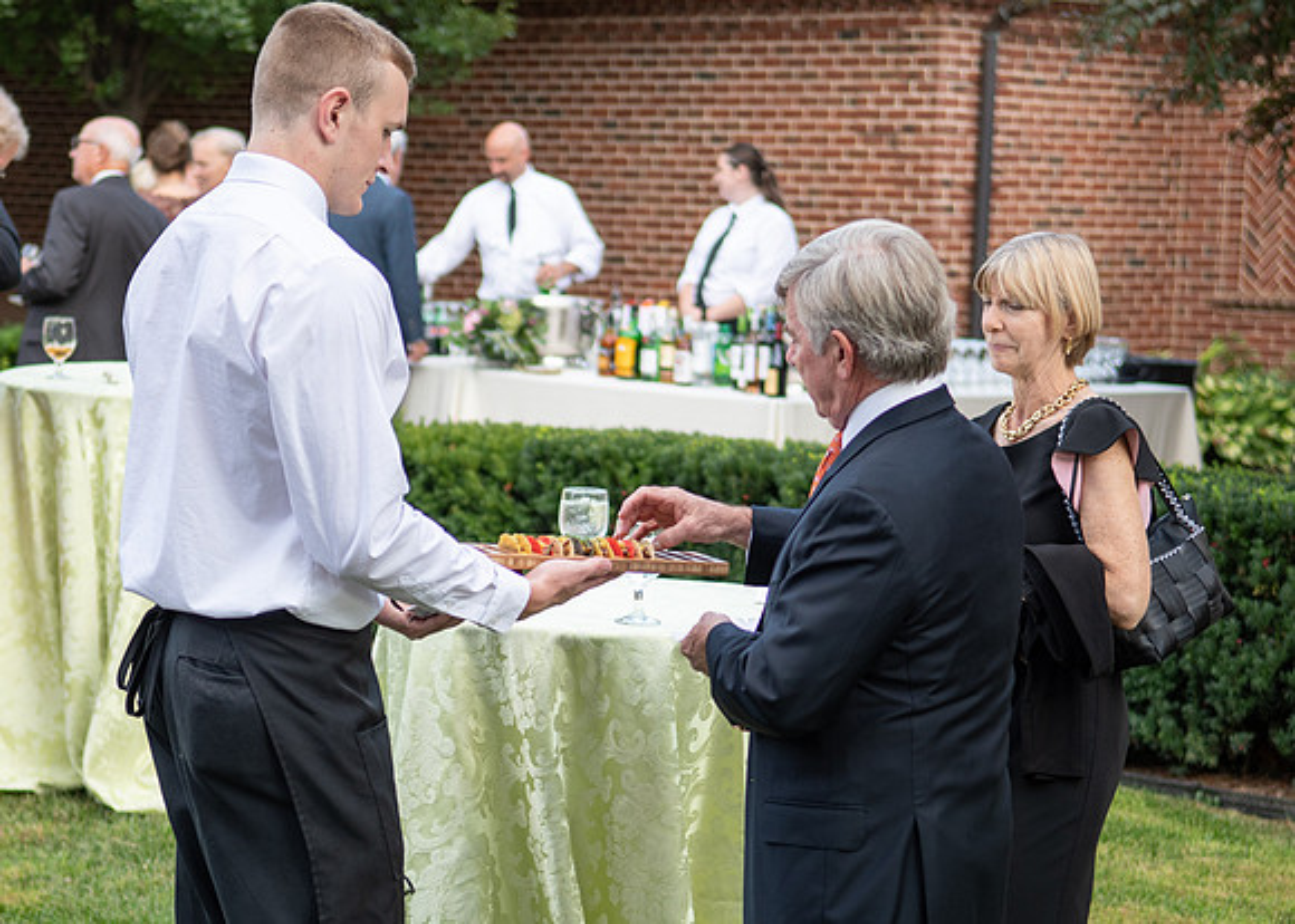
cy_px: 549
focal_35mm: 103
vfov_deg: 13.9
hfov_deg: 19.5
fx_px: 3776
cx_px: 624
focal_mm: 55
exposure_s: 1/320
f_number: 2.8
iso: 200
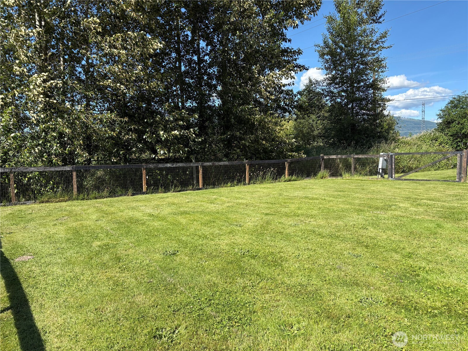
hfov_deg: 67.3
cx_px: 234
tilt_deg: -3.1
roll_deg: +1.4
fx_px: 352
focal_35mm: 26
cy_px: 176
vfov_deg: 53.1
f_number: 1.6
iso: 50
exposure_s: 1/1953
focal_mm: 5.96
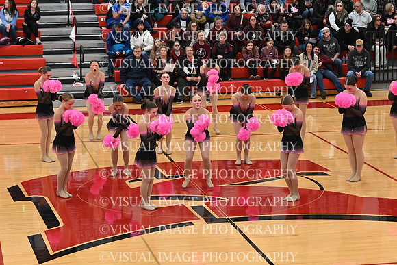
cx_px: 198
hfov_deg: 19.5
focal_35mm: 105
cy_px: 132
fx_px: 1158
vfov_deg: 13.0
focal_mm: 70
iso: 8000
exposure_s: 1/400
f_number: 4
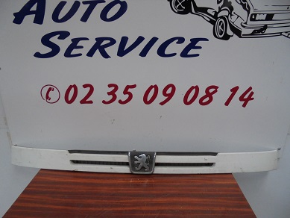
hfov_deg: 67.3
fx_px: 218
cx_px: 145
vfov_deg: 53.1
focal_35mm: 26
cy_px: 109
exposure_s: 1/60
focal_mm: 4.6
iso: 100
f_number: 3.5
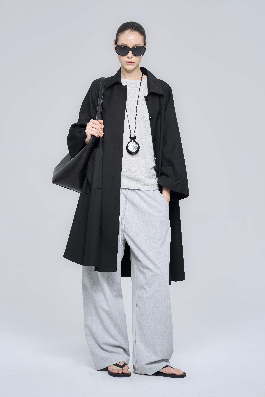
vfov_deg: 23.9
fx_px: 938
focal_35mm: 85
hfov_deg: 16.1
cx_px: 132
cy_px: 198
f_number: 8
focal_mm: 85
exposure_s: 1/125
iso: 200
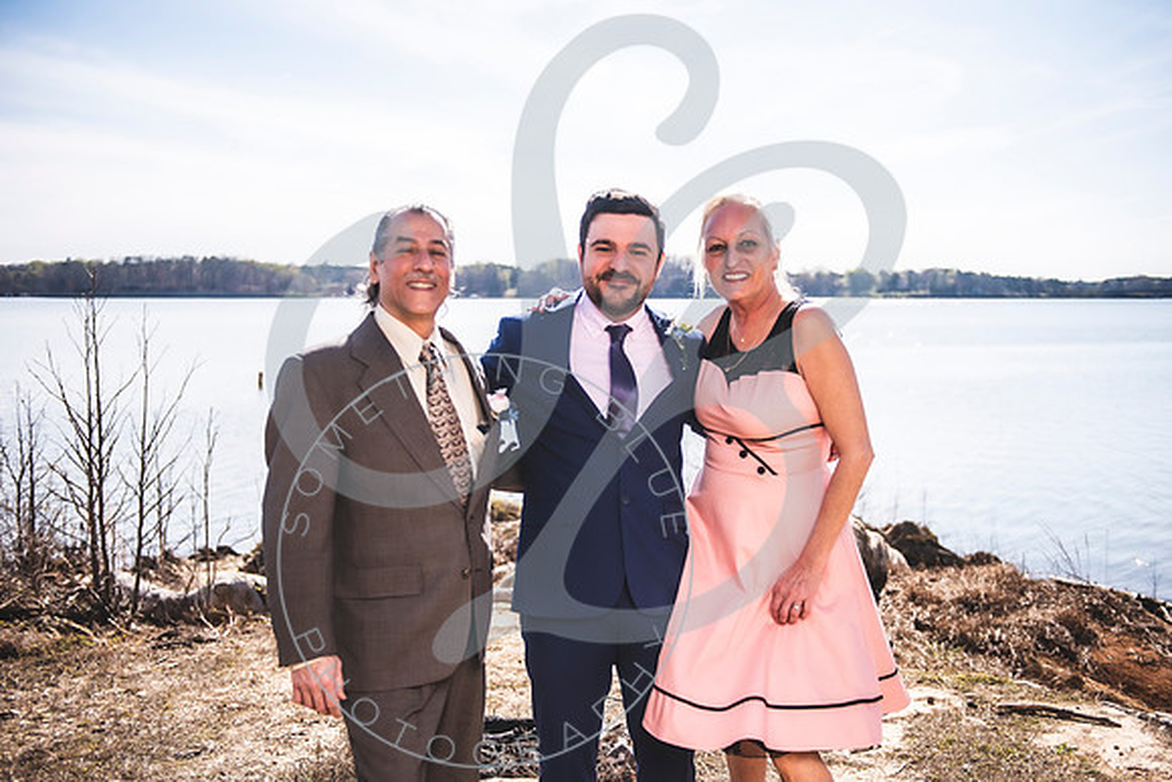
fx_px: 1213
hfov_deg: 51.6
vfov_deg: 35.7
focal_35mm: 37
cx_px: 597
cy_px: 391
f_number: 2.8
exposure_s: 1/2000
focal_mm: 36
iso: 100
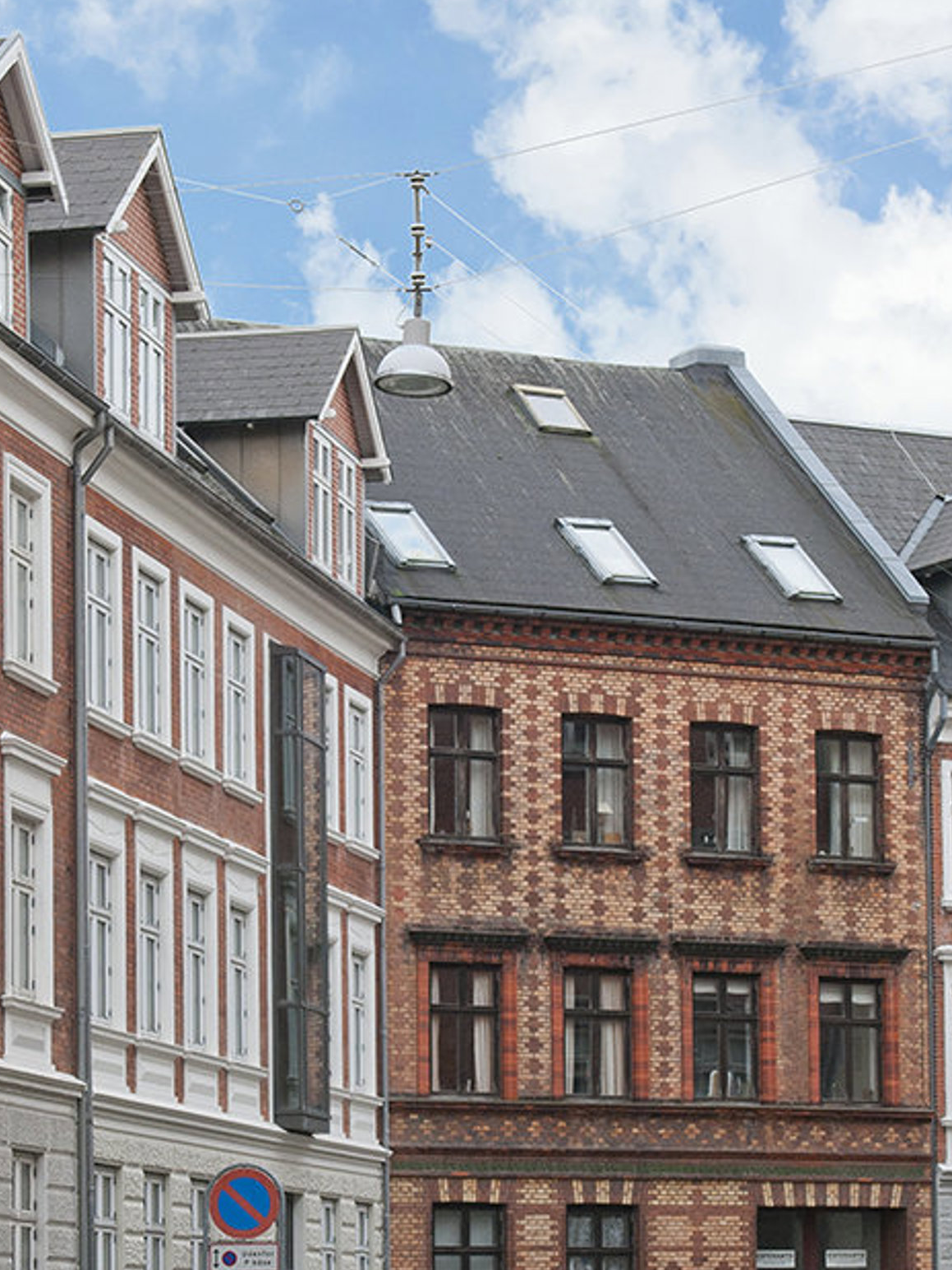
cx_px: 369
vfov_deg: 17.5
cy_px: 830
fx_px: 4106
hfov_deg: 13.2
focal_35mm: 112
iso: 400
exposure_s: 1/125
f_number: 5.6
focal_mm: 40
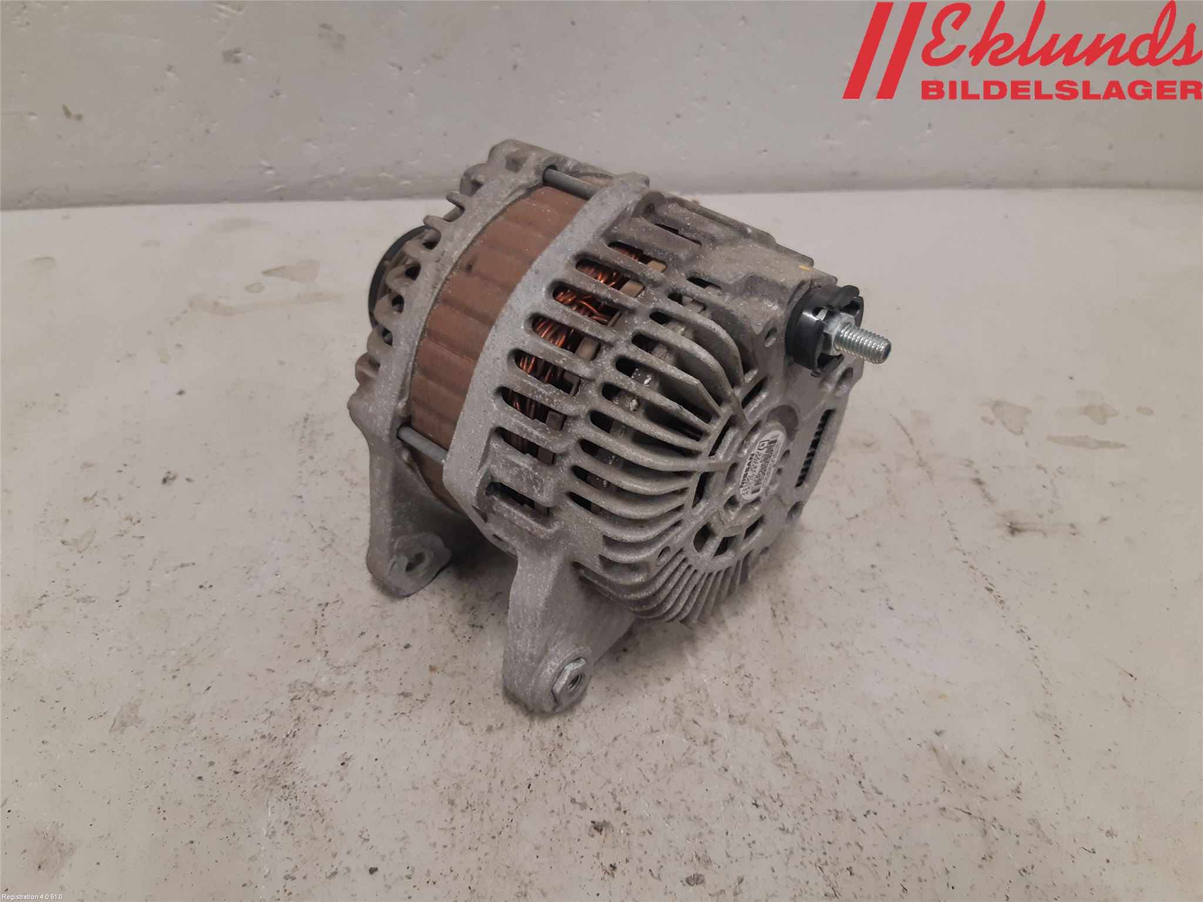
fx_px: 904
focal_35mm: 26
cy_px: 451
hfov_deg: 67.3
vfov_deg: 53.1
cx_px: 602
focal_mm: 3.93
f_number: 1.7
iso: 125
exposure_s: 1/50
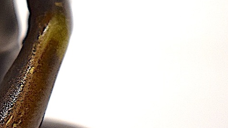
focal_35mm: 159
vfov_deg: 7.5
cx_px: 8
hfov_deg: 13.4
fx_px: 961
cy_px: -50
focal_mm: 40
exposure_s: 1/125
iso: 1000
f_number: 4.8
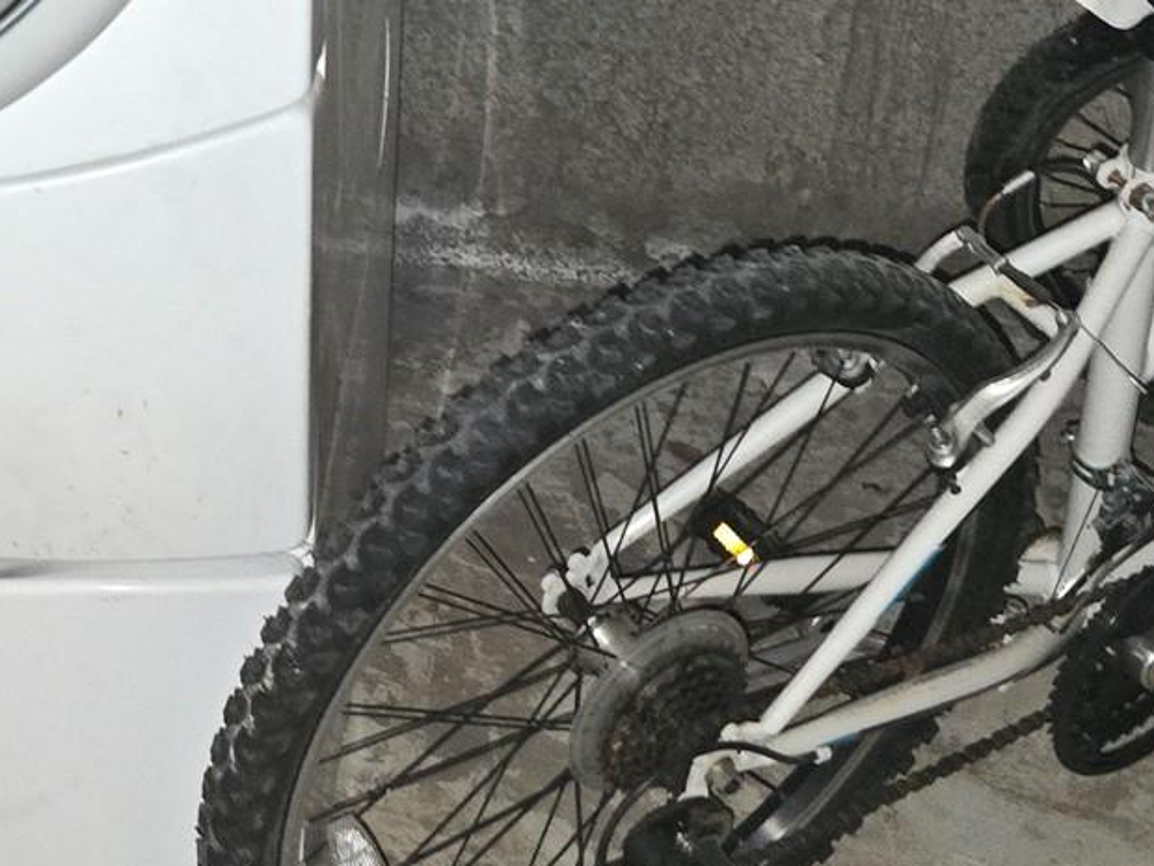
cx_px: 19
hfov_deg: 24.6
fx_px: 2534
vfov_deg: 17.7
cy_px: -372
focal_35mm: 76
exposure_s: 1/9.16
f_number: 1.7
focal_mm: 6.3
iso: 1000
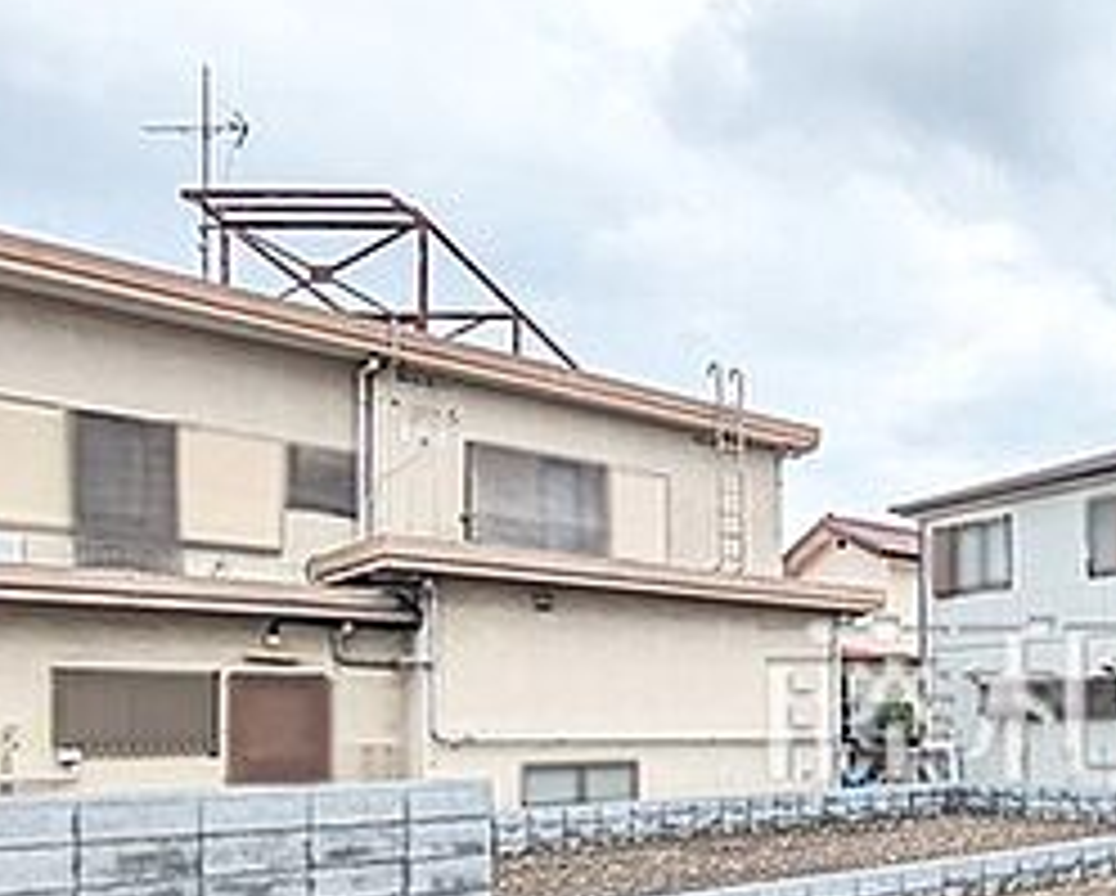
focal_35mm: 33
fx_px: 1091
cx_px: 1238
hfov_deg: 42.2
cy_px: 698
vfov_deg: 42.9
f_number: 2.2
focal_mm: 1.83
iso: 50
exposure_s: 1/1481
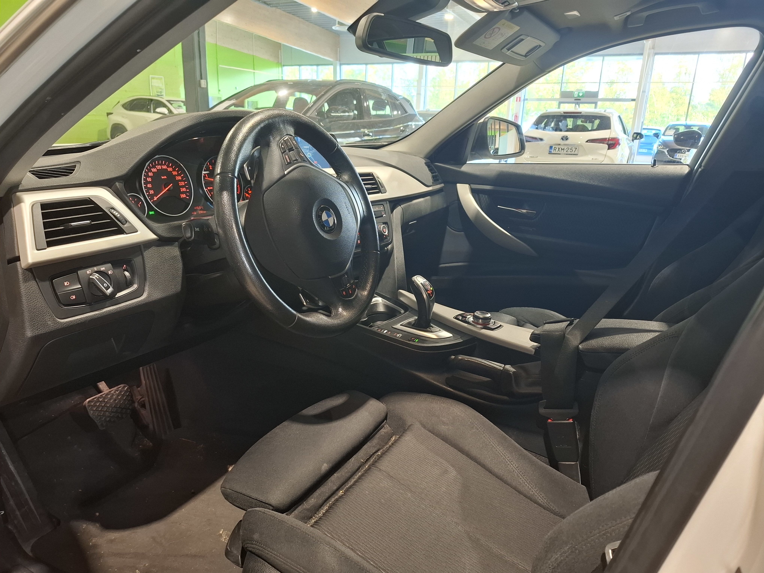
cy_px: 286
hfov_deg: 73.9
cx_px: 382
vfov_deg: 58.9
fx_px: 508
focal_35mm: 23
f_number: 1.8
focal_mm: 5.54
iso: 400
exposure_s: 1/25
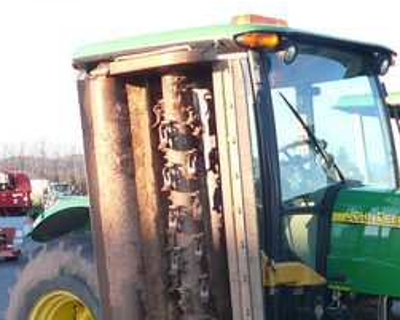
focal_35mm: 74
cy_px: 301
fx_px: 876
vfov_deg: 20.2
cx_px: 263
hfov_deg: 25.6
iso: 80
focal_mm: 5.2
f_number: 2.8
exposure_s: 1/125
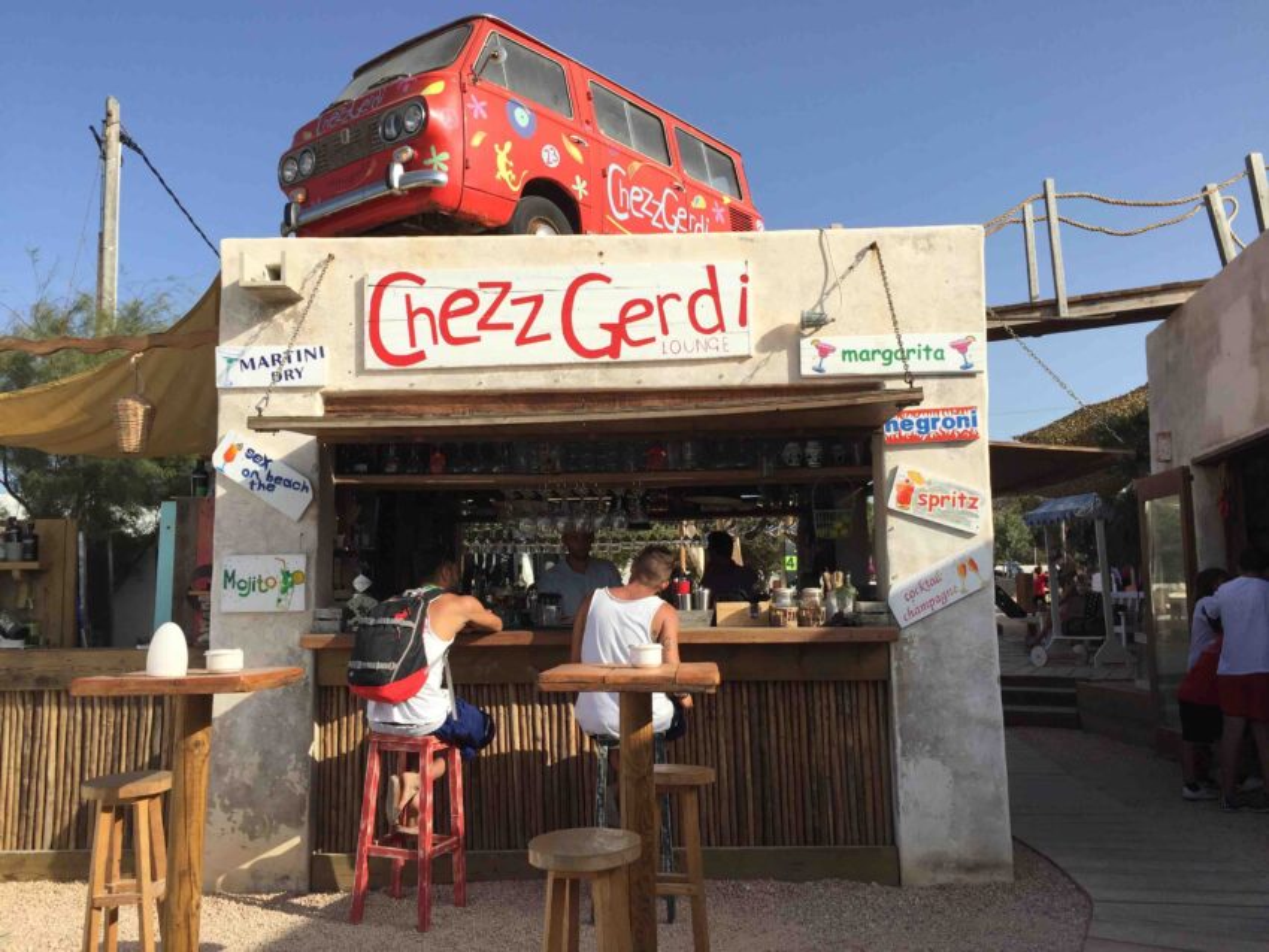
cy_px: 476
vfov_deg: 48.2
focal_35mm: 29
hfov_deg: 61.6
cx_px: 634
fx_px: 1063
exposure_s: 1/2083
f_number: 2.2
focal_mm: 4.15
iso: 32
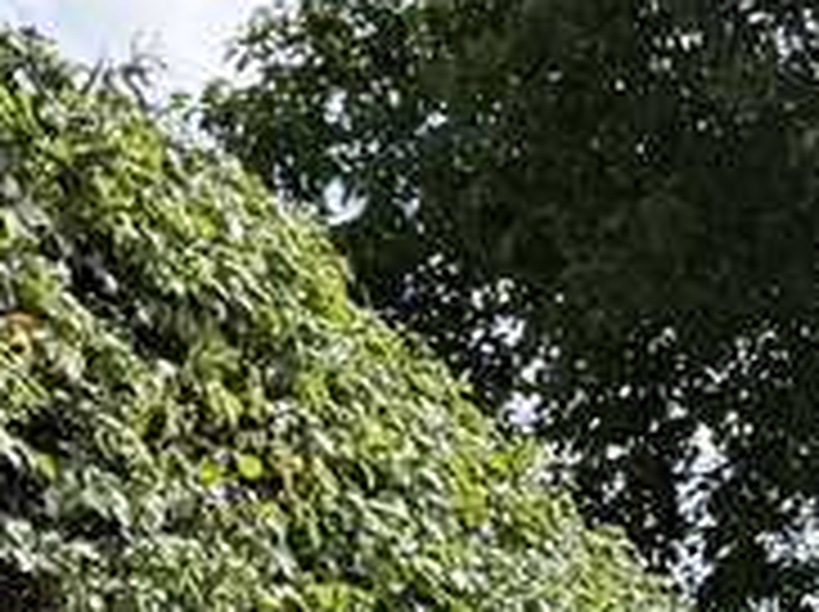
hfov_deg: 10.8
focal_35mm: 169
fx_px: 3993
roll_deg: +0.0
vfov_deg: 8.2
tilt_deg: -3.3
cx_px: 1570
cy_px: 1318
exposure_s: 1/1949
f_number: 1.78
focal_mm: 6.76
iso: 100
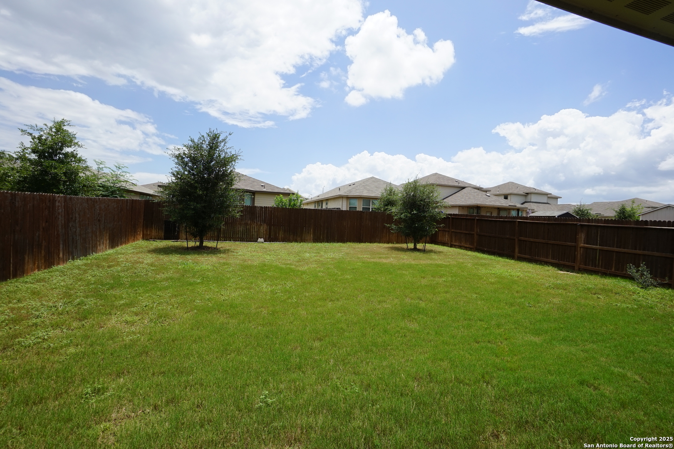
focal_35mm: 15
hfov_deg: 100.4
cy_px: 224
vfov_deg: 77.3
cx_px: 337
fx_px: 281
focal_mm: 10
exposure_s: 1/160
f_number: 11
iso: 100
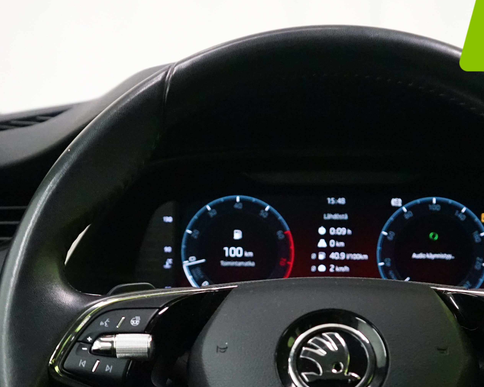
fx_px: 1146
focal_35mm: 80
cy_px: 318
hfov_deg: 23.8
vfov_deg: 19.0
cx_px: 317
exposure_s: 1/60
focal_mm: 36
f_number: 4
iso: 6400
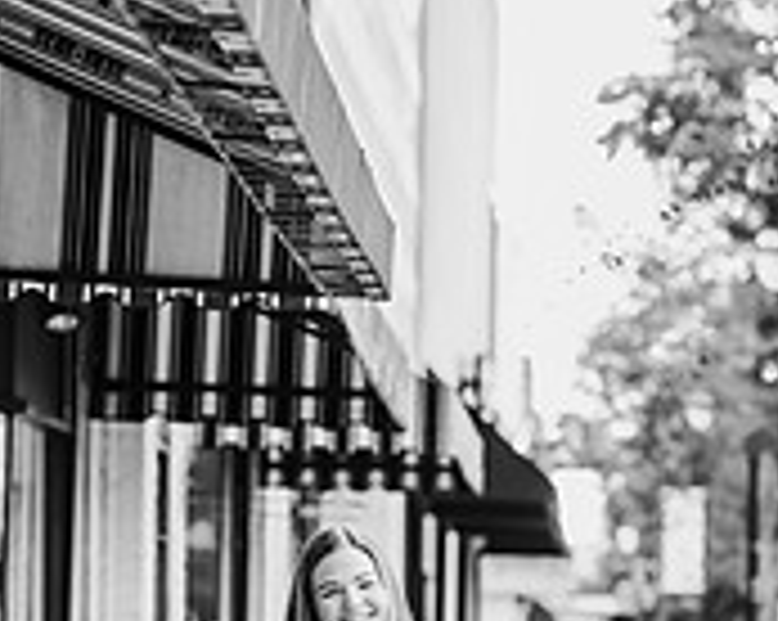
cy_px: 688
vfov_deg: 7.4
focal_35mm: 208
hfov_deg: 9.3
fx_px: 4784
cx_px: 382
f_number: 2.8
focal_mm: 85
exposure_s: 1/200
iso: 200
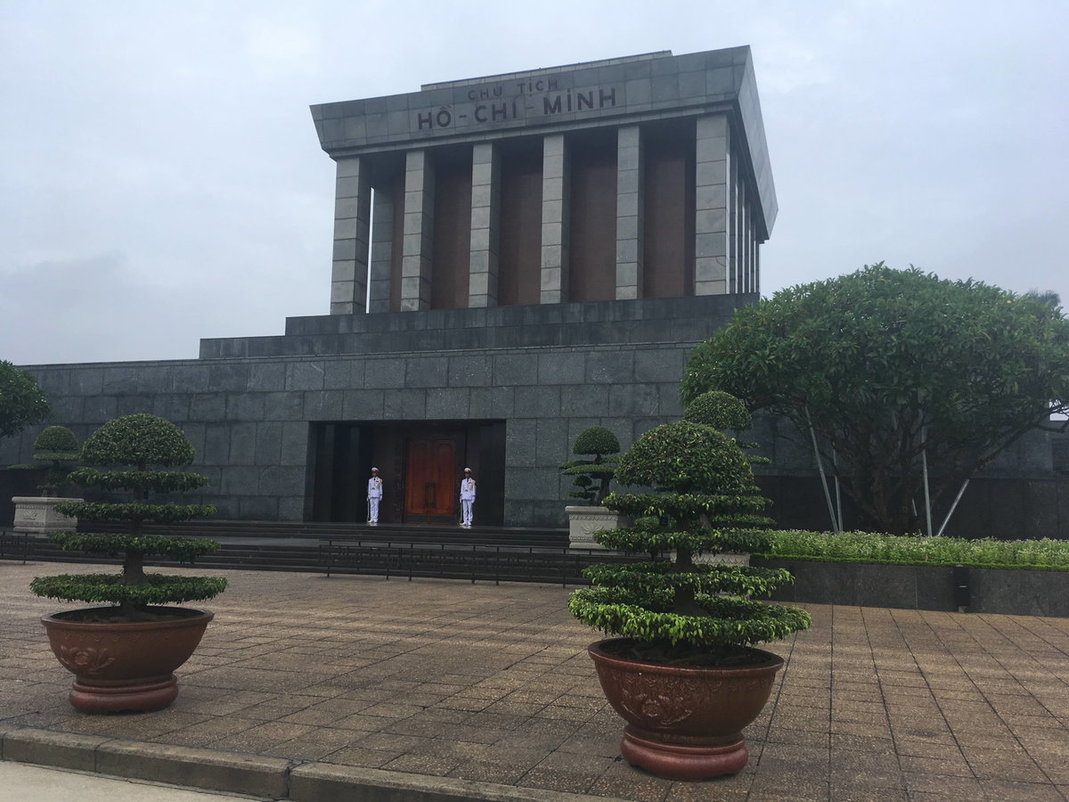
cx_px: 534
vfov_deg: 48.2
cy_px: 401
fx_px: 896
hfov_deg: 61.7
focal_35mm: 29
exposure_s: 1/810
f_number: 2.2
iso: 25
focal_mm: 4.15
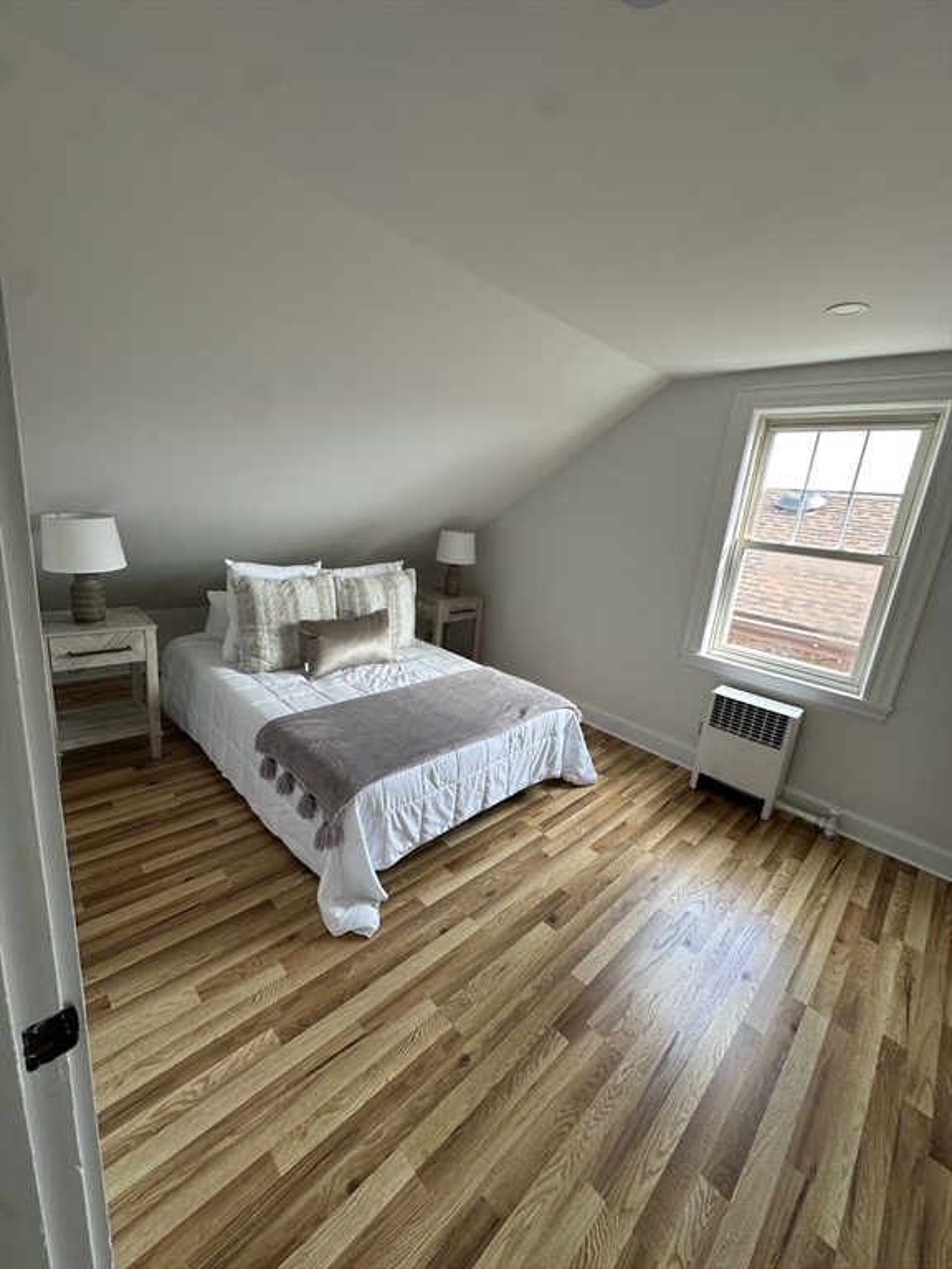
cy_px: 634
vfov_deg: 102.1
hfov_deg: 85.7
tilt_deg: -13.6
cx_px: 476
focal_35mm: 14
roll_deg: -6.8
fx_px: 513
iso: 80
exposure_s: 1/120
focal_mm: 2.22
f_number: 2.2
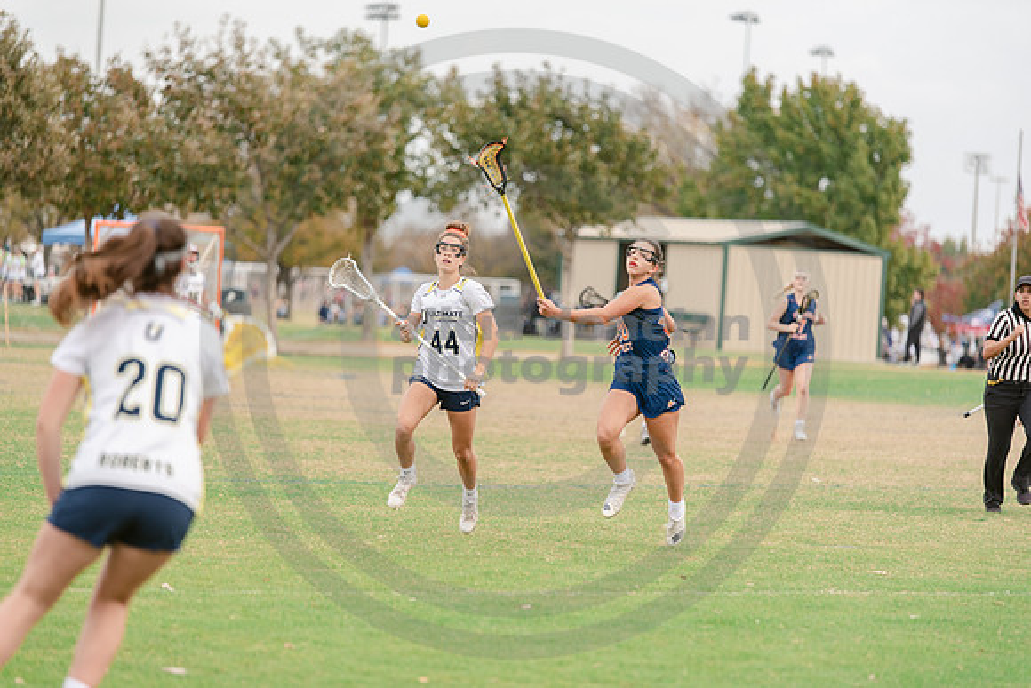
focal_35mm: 175
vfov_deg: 7.9
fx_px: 5013
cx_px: 516
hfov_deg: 11.7
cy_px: 344
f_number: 2.8
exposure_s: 1/1250
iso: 250
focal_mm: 175
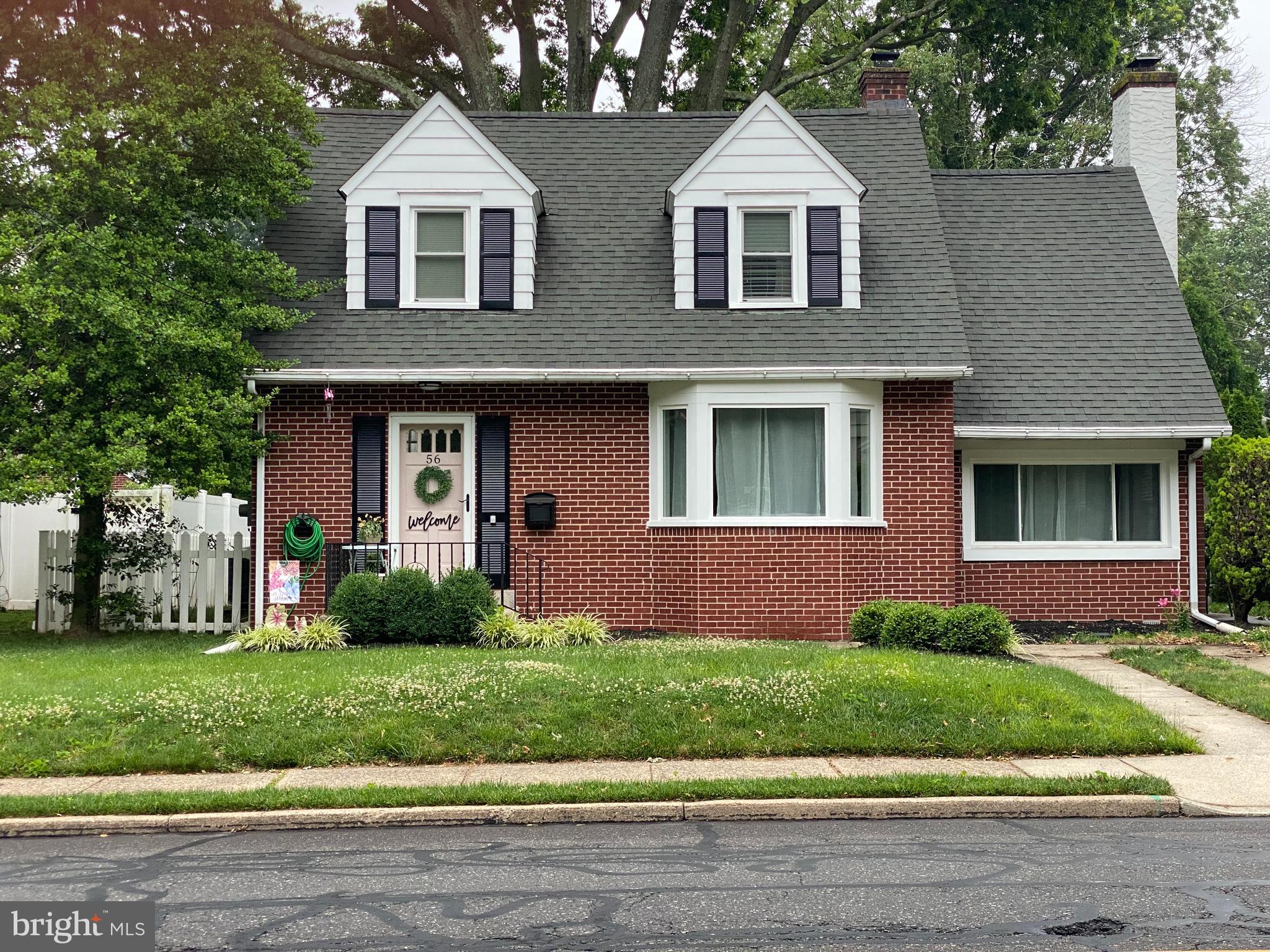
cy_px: 476
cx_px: 635
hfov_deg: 36.8
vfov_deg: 28.0
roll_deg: -0.2
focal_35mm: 52
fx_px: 1908
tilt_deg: +1.7
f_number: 2
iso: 100
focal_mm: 6
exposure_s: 1/121
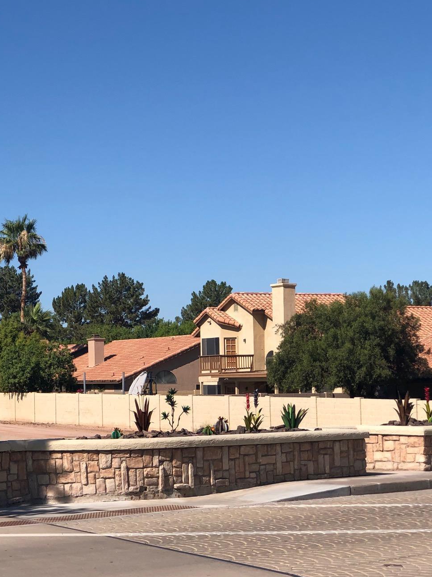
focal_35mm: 89
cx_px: 11
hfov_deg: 16.3
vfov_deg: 22.0
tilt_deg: +4.4
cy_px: 260
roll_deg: +1.2
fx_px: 1481
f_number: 2.8
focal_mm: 6.6
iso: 20
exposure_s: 1/1066
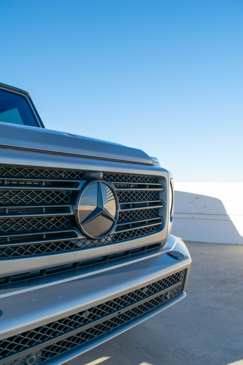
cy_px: 182
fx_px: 273
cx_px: 122
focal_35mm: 27
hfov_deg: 47.9
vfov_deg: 67.4
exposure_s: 1/320
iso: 200
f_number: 9
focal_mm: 18
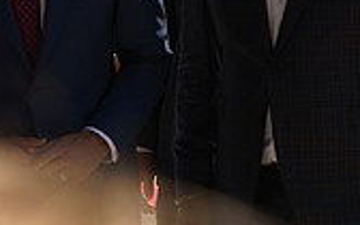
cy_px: -93
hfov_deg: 10.4
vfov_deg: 6.6
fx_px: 1943
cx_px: -62
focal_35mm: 198
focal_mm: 50
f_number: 5
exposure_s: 1/320
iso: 100
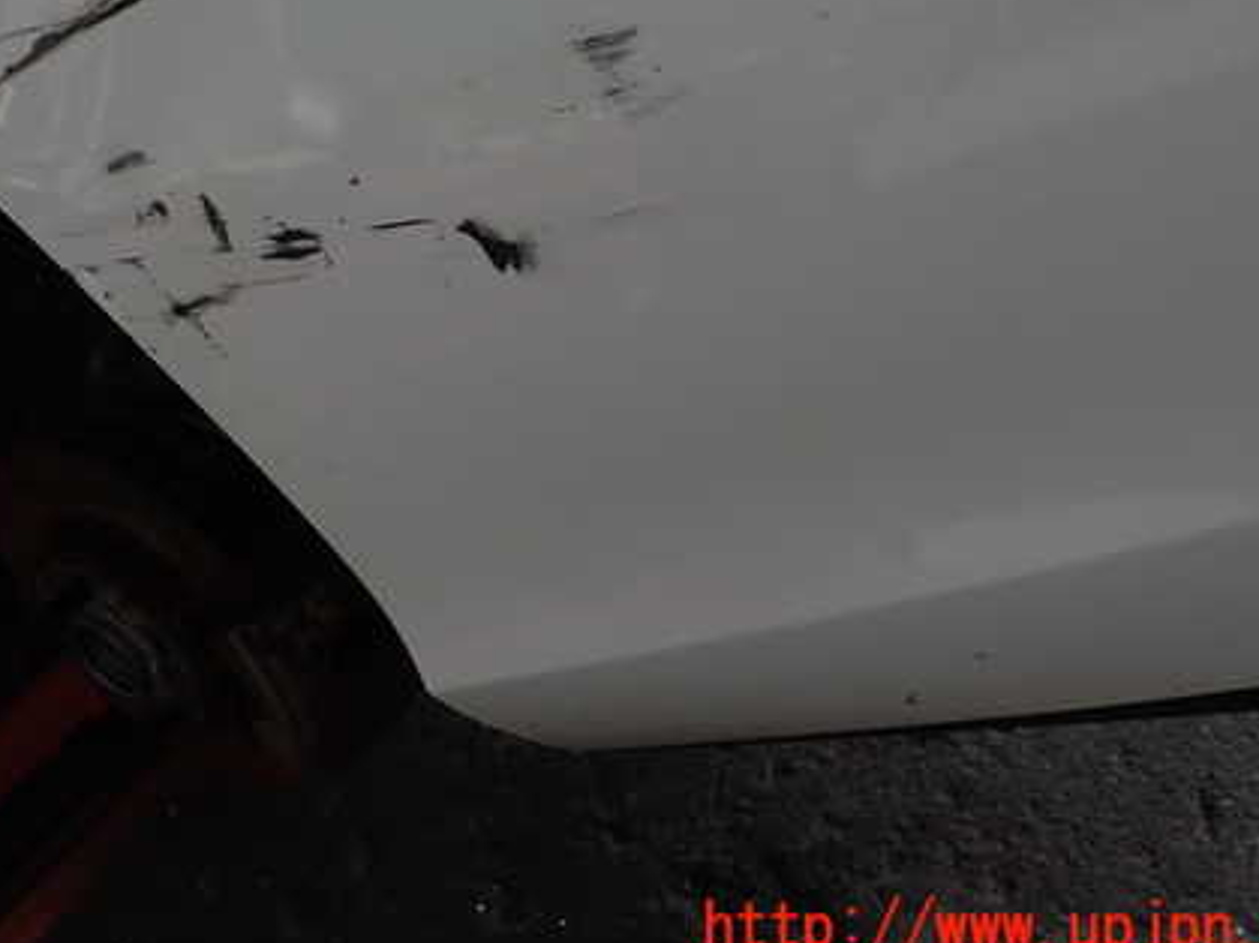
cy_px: 291
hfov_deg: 43.6
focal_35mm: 43
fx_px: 1563
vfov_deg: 33.2
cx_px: 481
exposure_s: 1/80
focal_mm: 5.4
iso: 100
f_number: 3.2
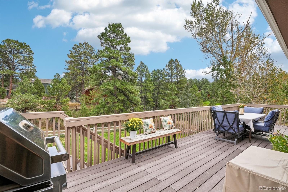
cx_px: 144
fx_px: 132
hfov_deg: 95.0
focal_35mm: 16
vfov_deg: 72.0
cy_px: 96
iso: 100
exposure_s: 1/350
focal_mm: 11
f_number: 8
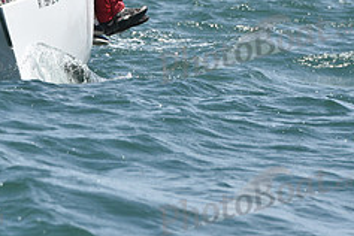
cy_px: -11
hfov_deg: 4.3
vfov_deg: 2.9
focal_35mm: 477
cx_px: 82
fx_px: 4690
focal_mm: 195
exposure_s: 1/1250
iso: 250
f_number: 7.1
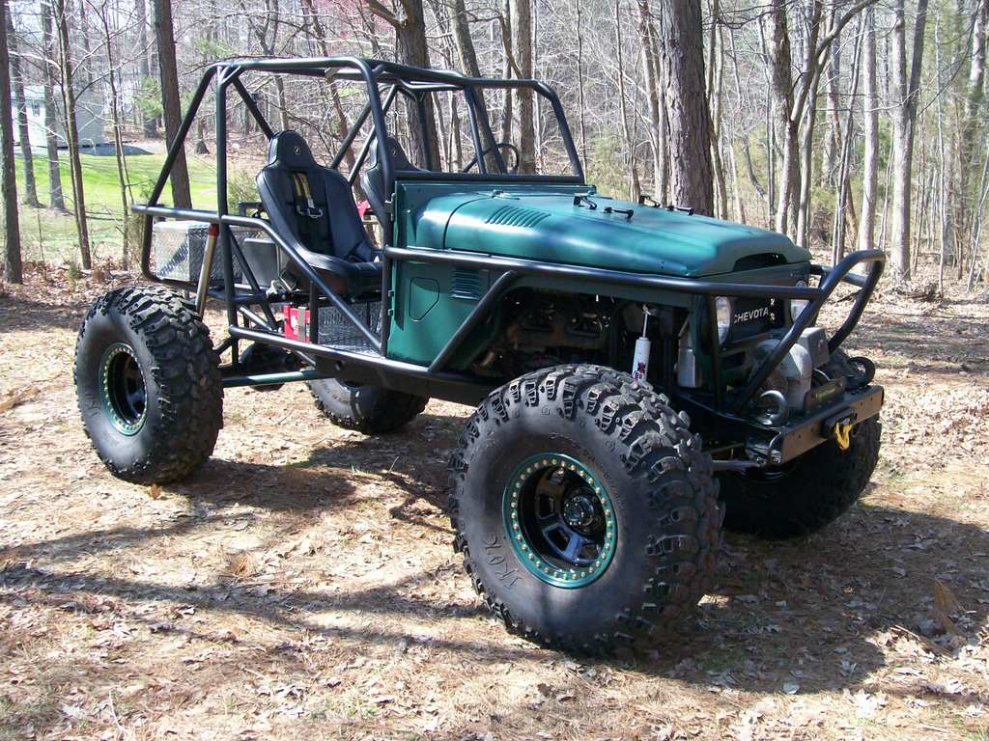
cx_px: 494
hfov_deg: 51.4
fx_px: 1029
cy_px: 370
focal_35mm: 36
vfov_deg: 39.7
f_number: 2.7
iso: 80
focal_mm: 6
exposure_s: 1/301
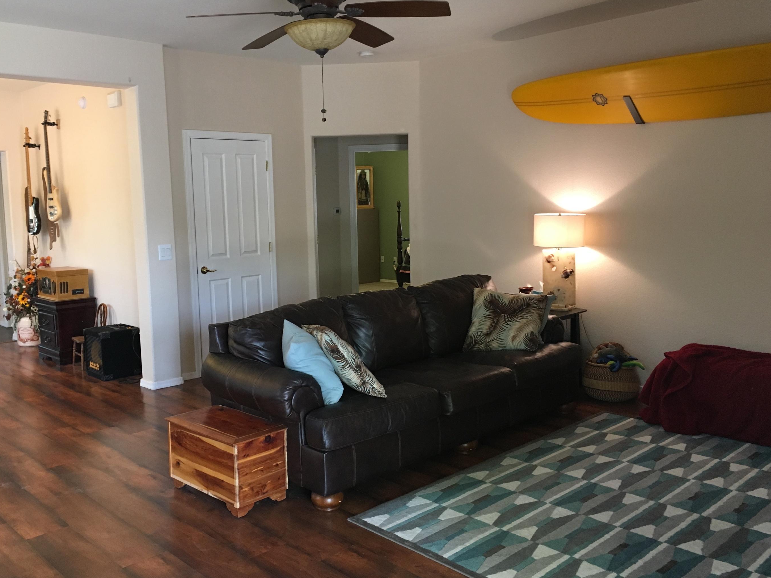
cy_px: 277
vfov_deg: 44.1
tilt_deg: -4.9
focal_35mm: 32
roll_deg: +1.2
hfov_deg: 56.7
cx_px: 354
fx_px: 713
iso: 100
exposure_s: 1/30
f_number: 2.2
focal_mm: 4.15
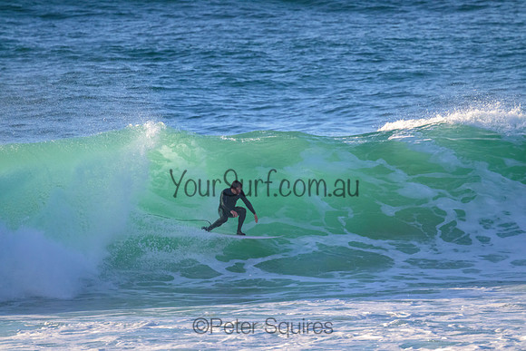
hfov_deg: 2.6
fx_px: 11691
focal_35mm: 800
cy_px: 176
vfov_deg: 1.7
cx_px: 263
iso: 2800
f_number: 11
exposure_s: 1/2000
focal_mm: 800
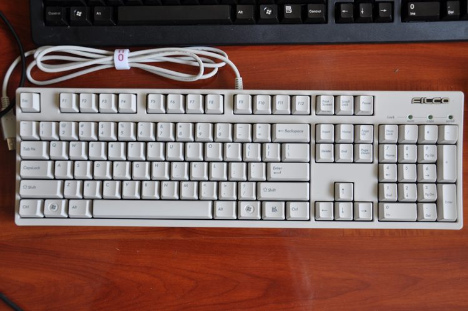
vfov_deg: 31.8
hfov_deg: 46.5
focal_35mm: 42
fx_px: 545
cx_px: 234
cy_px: 156
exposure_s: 1/30
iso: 250
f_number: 5.6
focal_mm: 28
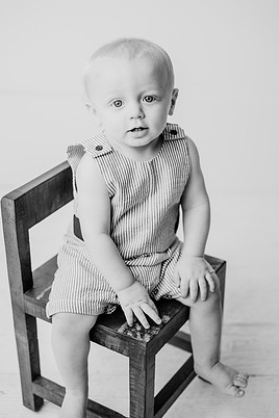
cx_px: 141
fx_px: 651
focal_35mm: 56
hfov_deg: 24.2
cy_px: 200
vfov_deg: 35.6
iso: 125
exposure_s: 1/160
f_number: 2.5
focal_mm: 50
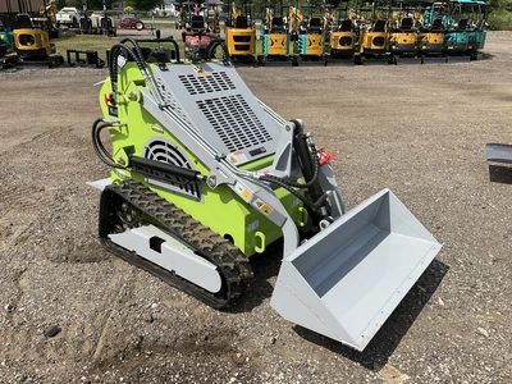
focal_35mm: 29
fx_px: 429
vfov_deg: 48.2
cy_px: 192
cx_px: 256
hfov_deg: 61.7
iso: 25
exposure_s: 1/2538
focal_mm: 3
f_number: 1.8
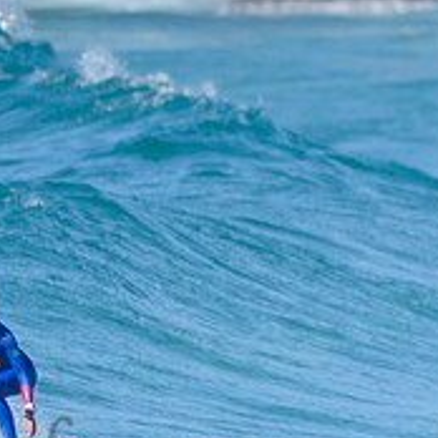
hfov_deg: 1.0
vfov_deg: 1.0
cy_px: 389
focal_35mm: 1737
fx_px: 24866
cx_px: -129
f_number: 5.6
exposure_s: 1/2000
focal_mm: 500
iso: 220
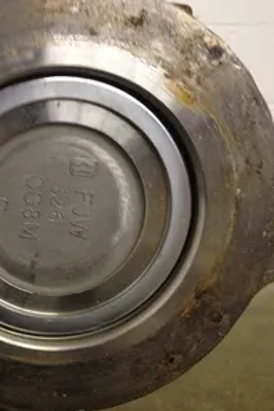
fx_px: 559
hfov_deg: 26.8
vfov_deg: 40.3
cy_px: 206
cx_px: 42
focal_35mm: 49
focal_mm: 4.28
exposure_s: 1/20
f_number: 2.4
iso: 160
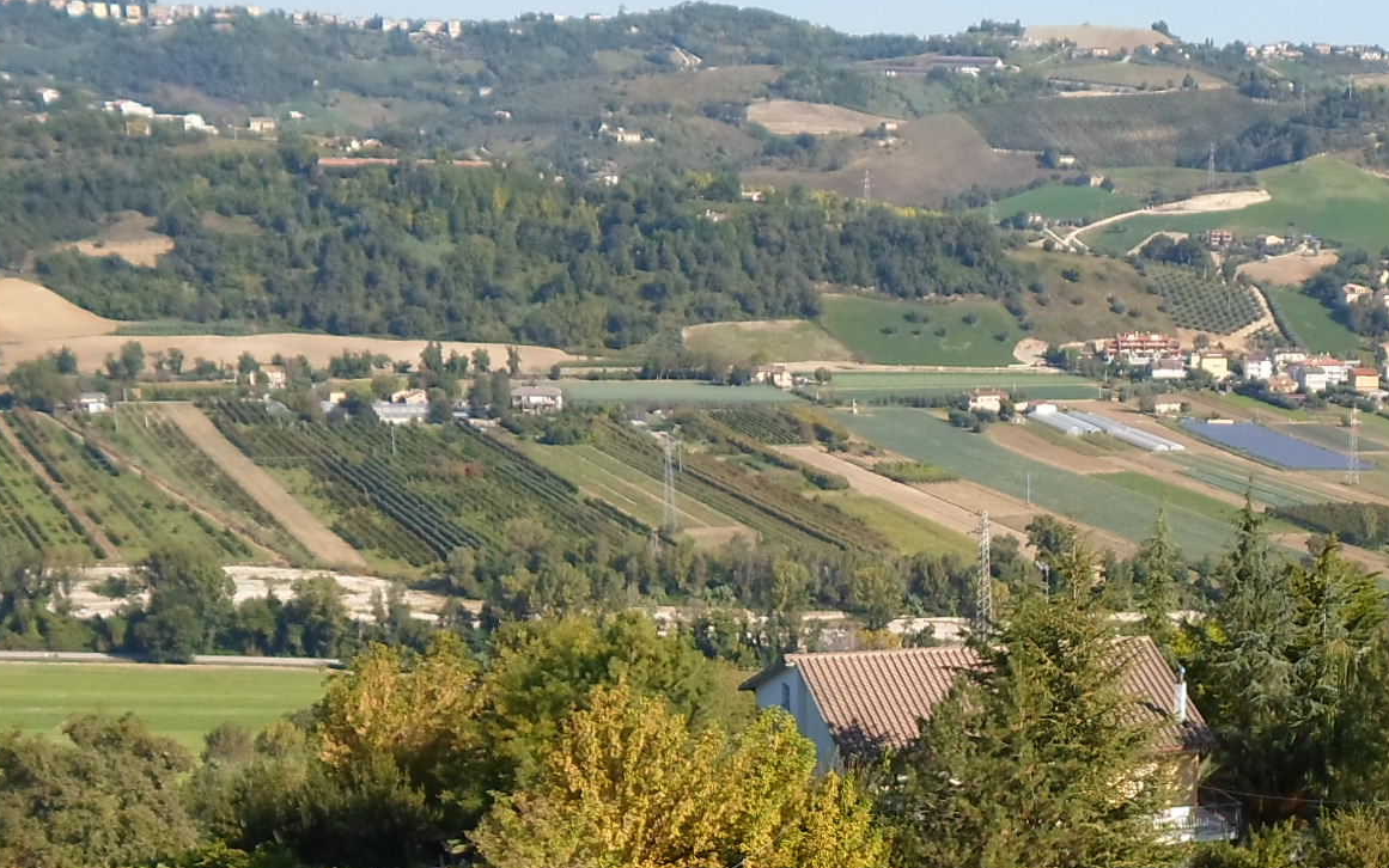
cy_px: 977
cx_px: 1172
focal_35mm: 71
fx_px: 2688
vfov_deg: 17.7
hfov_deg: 28.2
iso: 80
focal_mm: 5.5
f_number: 2.7
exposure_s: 1/750
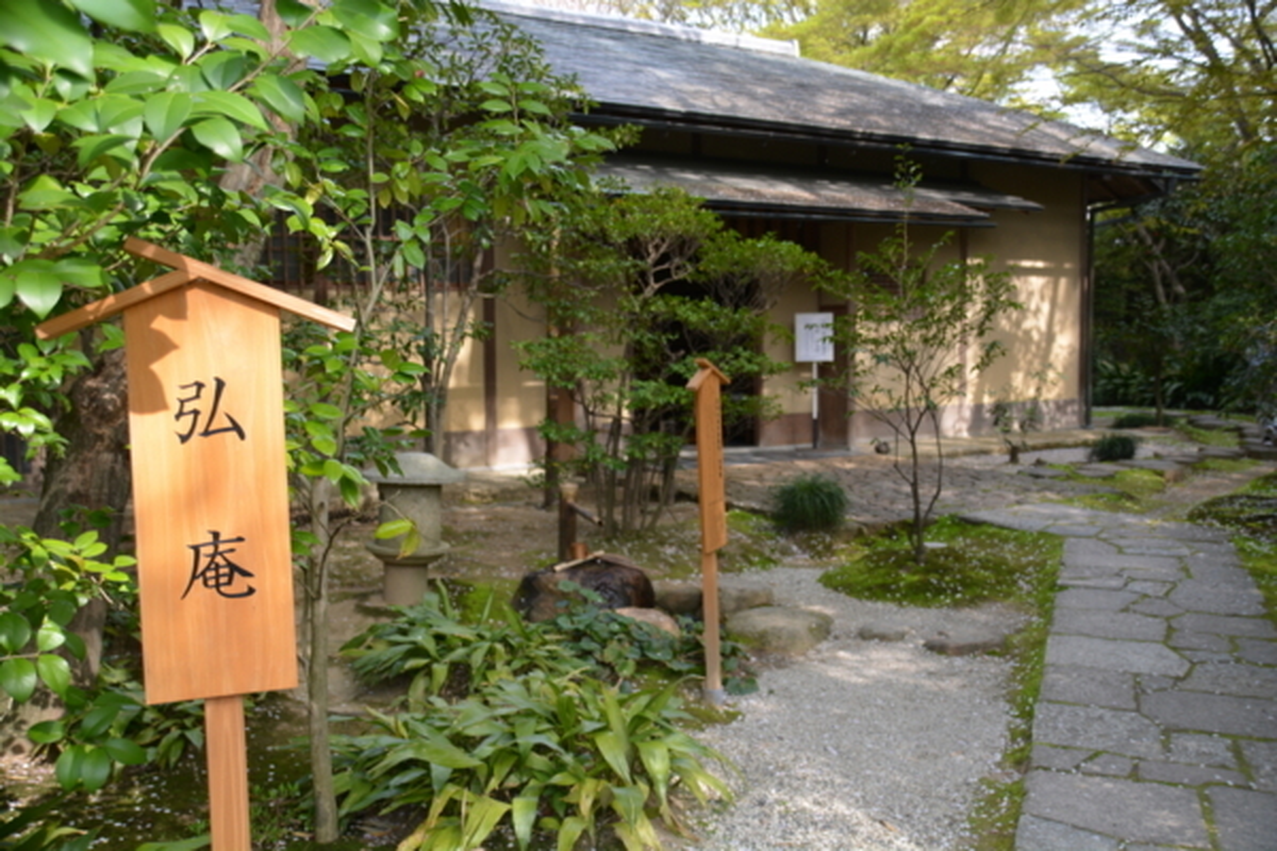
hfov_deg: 57.2
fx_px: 1170
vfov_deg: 40.0
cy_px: 426
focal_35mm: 33
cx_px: 638
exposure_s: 1/80
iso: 100
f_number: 4.5
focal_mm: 22
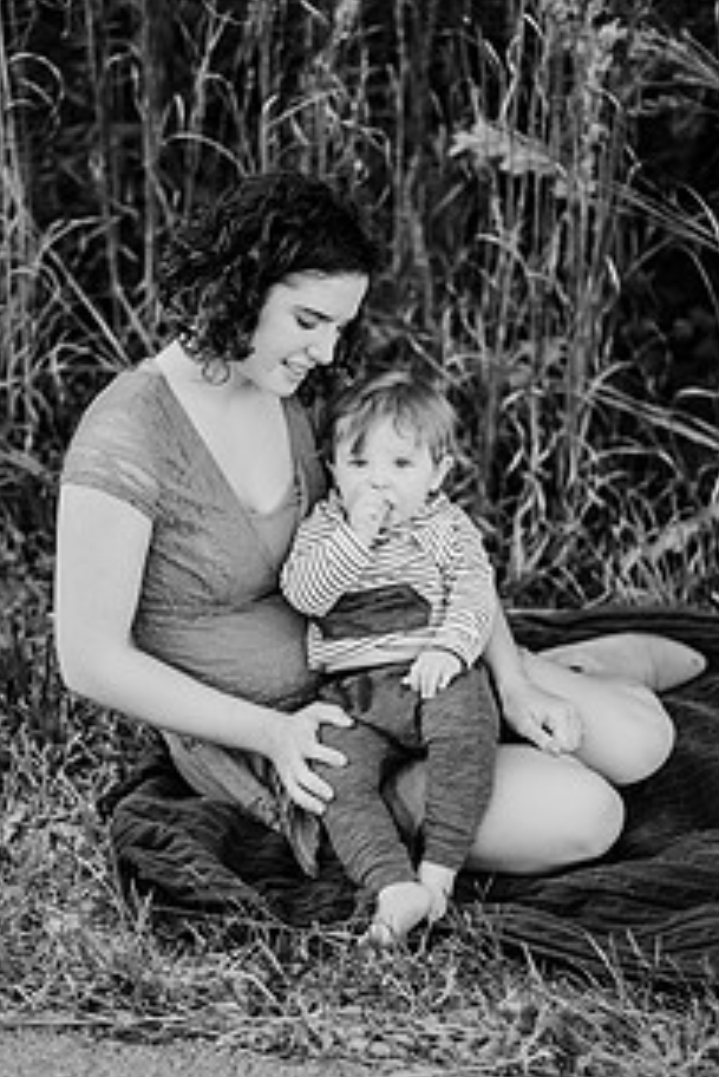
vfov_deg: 27.3
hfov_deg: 18.4
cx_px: 336
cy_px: 510
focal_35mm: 74
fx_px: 2214
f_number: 1.8
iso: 200
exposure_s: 1/800
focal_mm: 50
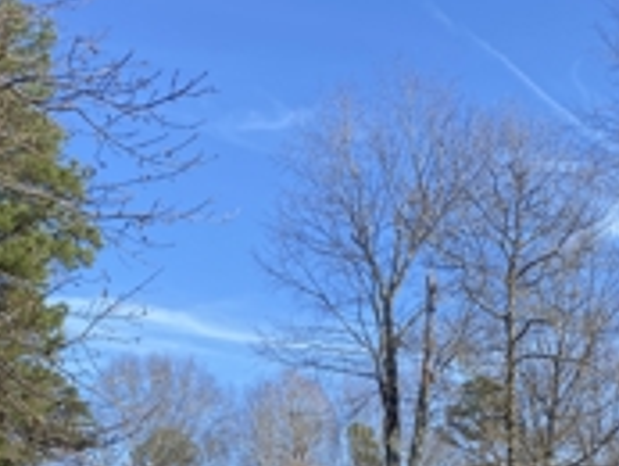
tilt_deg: +4.3
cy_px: 527
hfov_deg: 31.9
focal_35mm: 60
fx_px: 1074
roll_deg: -2.7
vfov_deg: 22.9
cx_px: 422
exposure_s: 1/1300
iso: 32
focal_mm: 4.25
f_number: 1.8
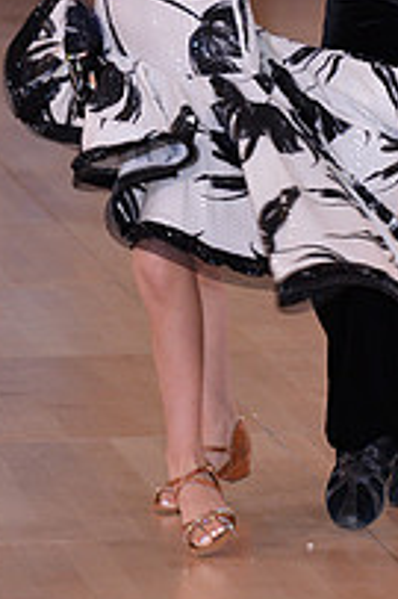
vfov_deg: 5.3
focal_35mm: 386
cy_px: -159
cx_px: 240
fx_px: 6412
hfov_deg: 3.6
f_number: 6.3
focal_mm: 135
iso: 2000
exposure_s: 1/250
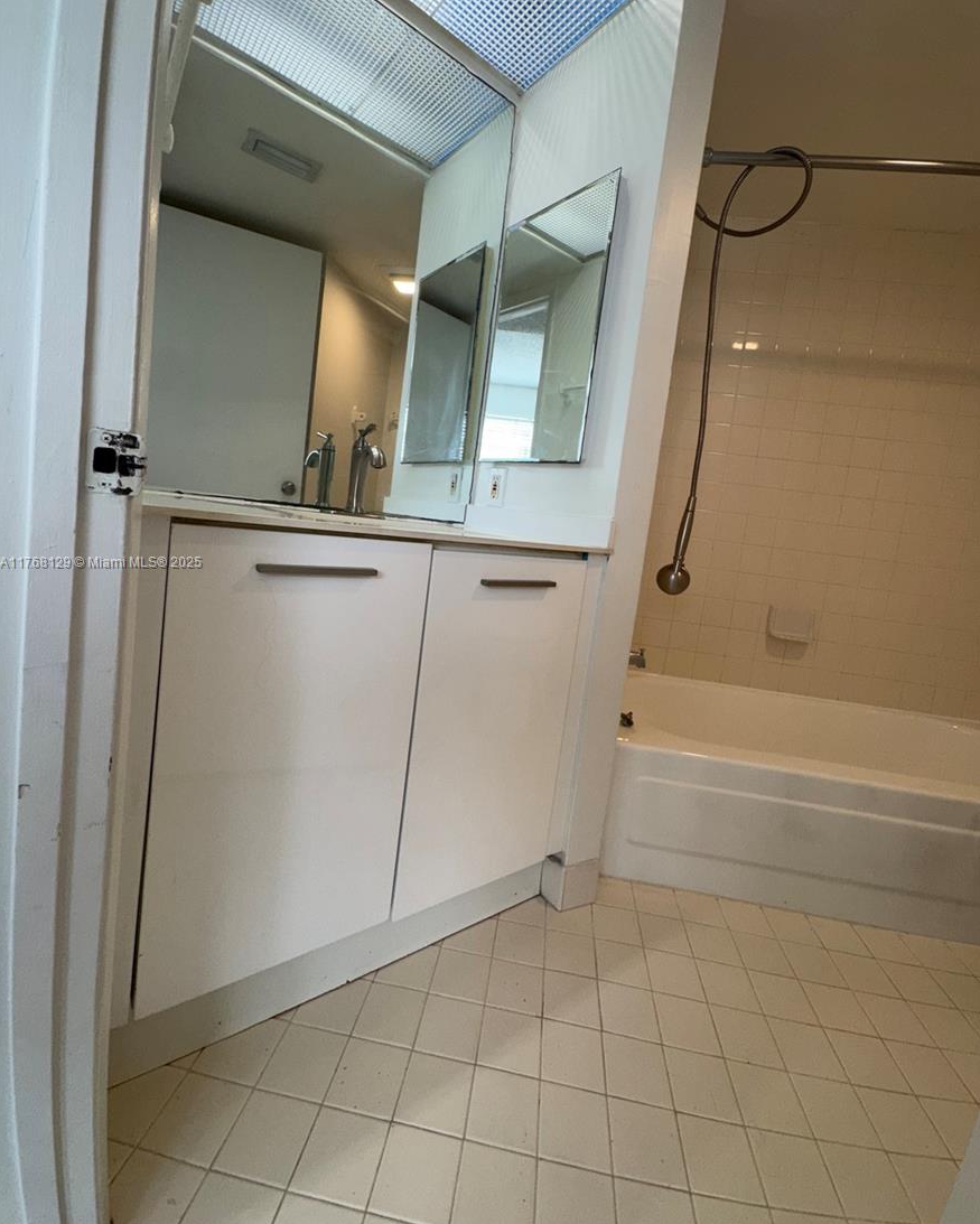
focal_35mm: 15
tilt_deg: -5.4
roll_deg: -6.4
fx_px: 544
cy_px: 563
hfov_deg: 84.1
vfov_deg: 96.6
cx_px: 501
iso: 64
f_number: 2.2
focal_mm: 2.22
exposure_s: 1/120
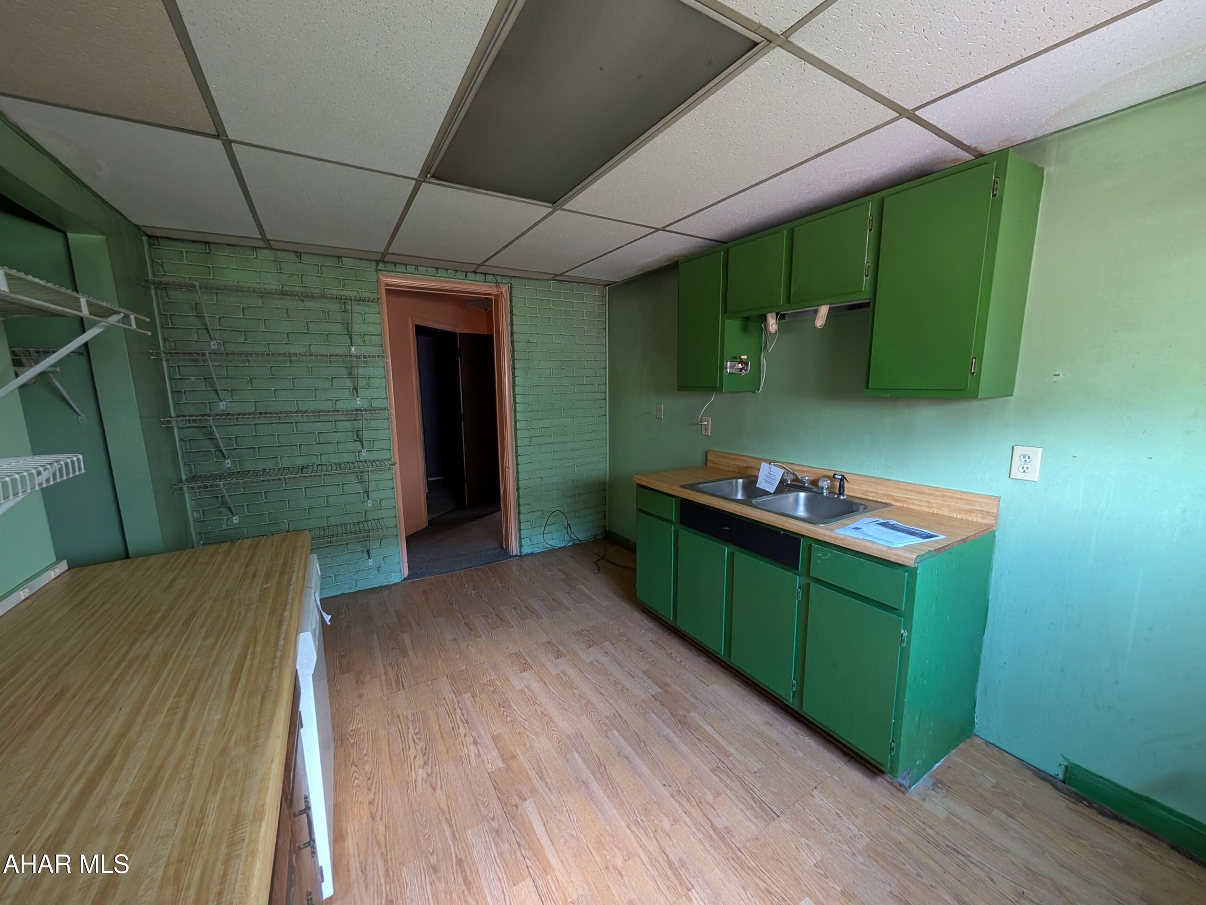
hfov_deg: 110.5
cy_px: 452
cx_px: 603
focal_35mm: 12
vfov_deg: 94.5
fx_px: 418
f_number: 1.7
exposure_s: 1/23.8
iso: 196
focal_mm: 2.02
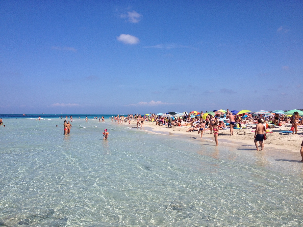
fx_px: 306
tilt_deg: -2.9
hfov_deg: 52.6
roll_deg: +0.0
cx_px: 152
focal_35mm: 35
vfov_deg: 40.7
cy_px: 114
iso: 50
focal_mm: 4.28
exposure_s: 1/2632
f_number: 2.4
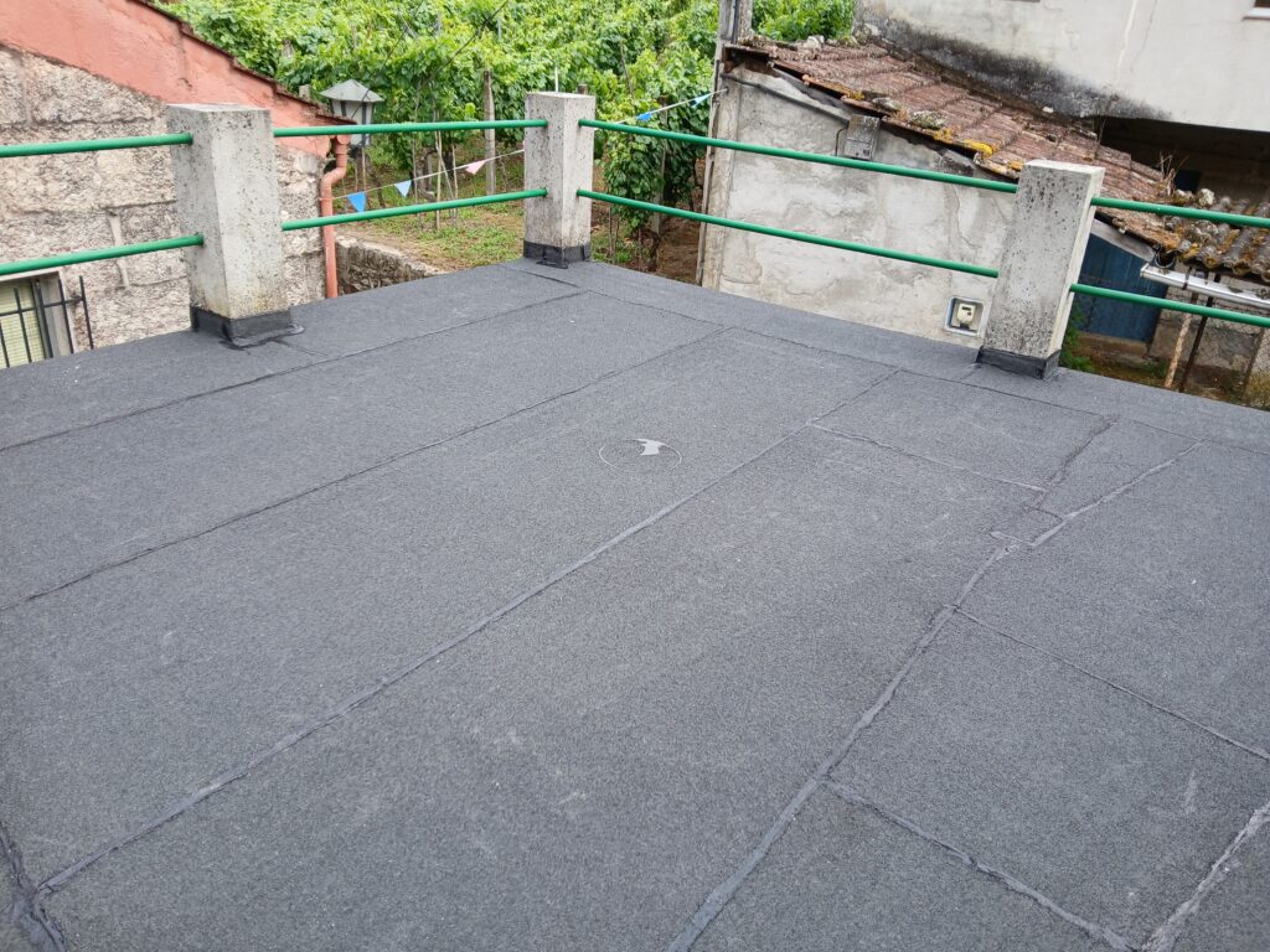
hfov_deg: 67.3
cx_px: 635
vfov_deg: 53.1
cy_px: 476
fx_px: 954
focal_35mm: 26
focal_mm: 3.98
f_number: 1.8
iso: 20
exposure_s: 1/104
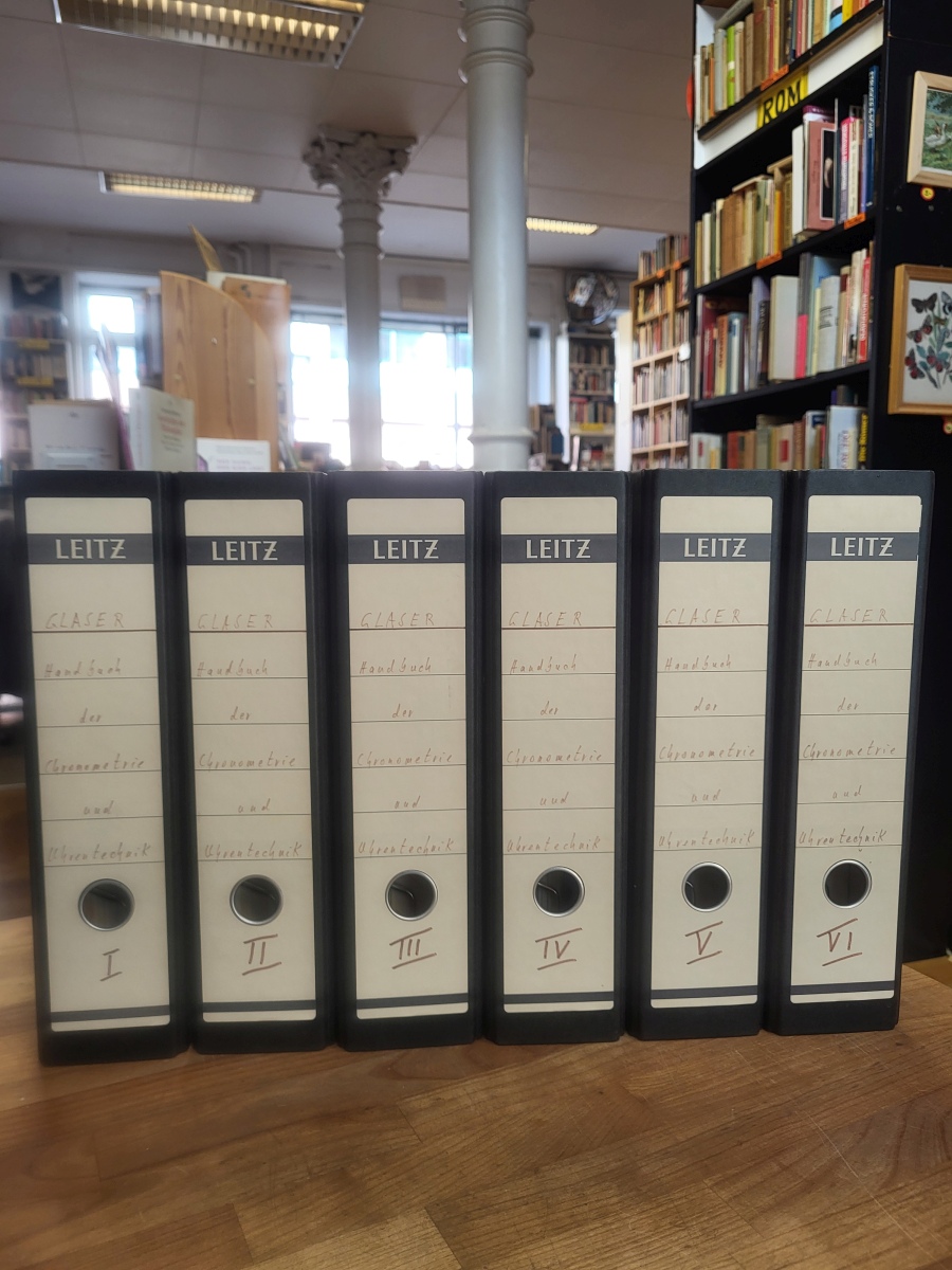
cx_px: 476
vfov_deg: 67.3
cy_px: 635
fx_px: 953
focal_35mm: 26
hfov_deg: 53.1
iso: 80
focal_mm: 5.4
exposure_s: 1/100
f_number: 1.8
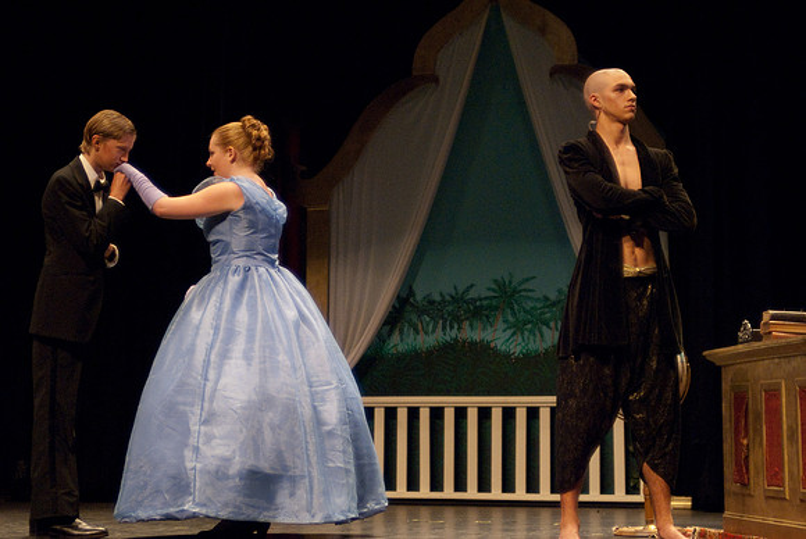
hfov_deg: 23.4
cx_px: 403
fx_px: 1950
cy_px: 270
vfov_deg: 15.7
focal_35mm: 87
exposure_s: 1/160
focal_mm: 58
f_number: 2.8
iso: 1250
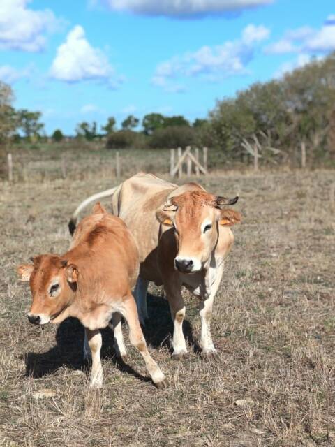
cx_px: 168
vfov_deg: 27.0
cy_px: 224
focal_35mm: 72
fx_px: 929
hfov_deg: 20.4
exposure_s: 1/728
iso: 100
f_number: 0.95
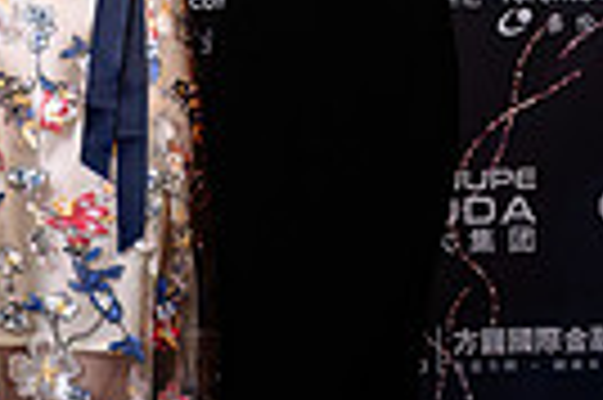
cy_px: 23
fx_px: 2058
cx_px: 235
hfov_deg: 16.7
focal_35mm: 123
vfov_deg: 11.0
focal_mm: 25.5
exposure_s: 1/160
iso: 500
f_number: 5
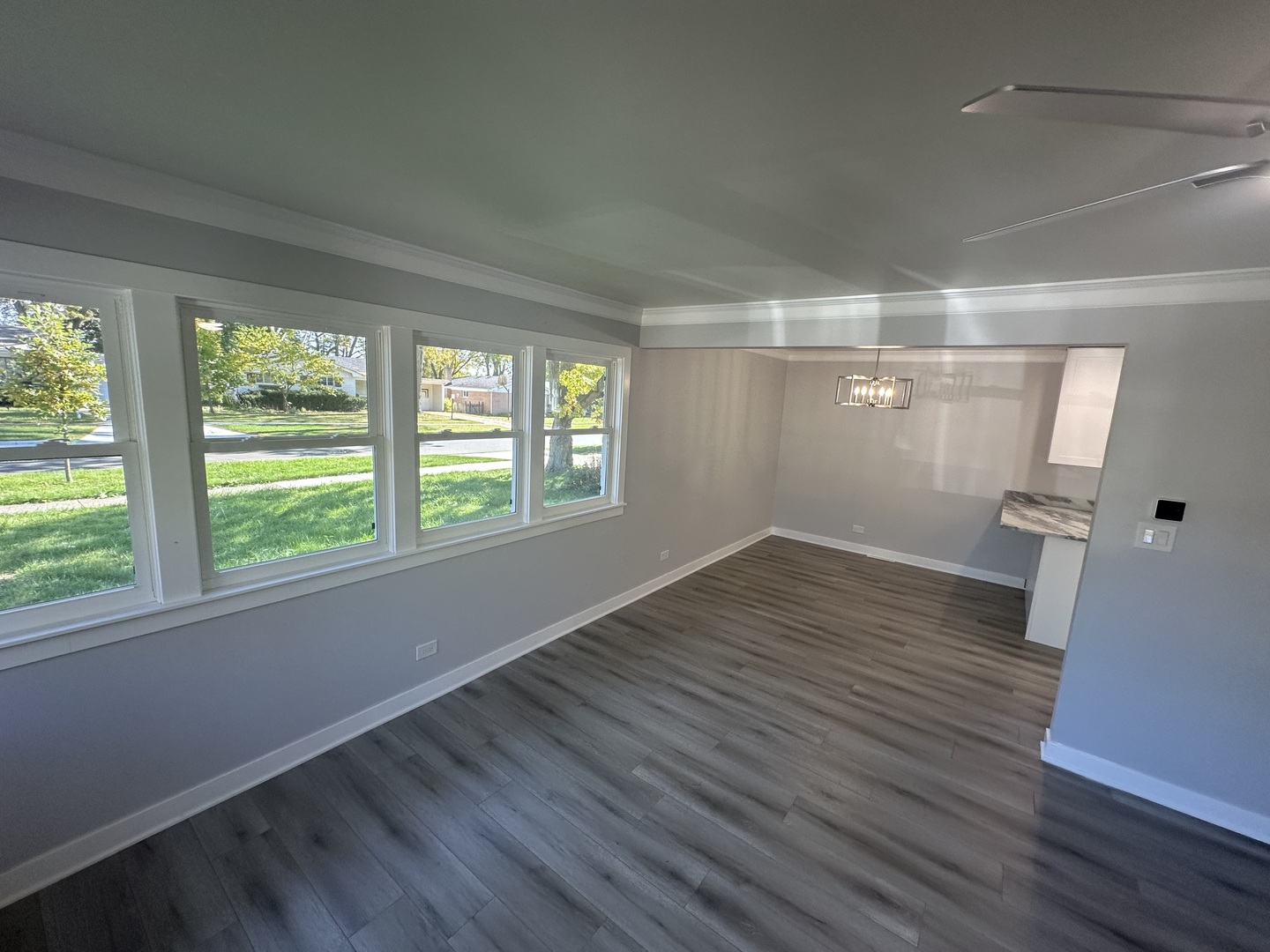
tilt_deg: -6.1
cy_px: 476
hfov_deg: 102.1
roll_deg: -2.9
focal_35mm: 14
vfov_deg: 85.7
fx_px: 514
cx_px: 635
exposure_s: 1/120
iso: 80
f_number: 2.2
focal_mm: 2.22
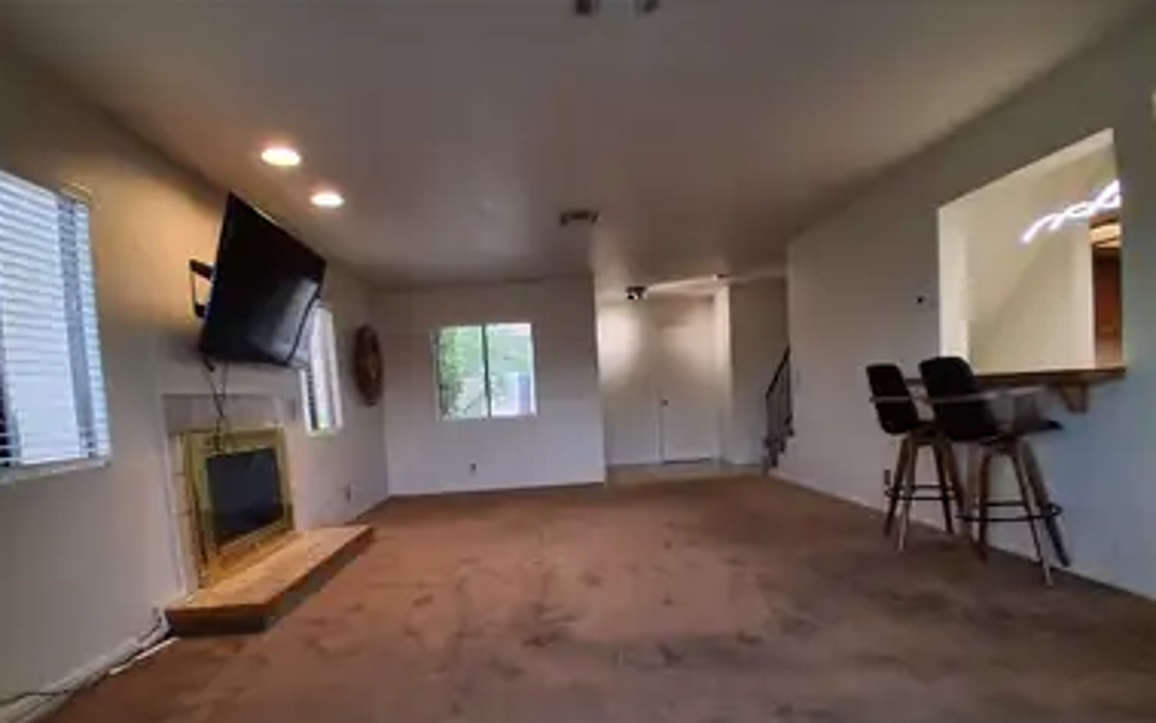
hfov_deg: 87.9
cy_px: 451
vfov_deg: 61.4
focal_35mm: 19
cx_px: 552
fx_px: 599
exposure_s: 1/60
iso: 100
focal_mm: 1.4
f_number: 2.2
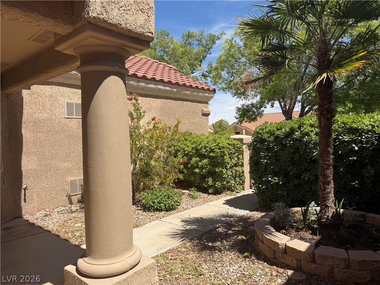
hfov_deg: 71.6
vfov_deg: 56.8
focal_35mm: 24
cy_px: 142
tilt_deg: -1.8
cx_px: 190
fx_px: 263
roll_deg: +1.9
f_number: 1.78
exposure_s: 1/3953
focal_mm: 6.76
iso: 80
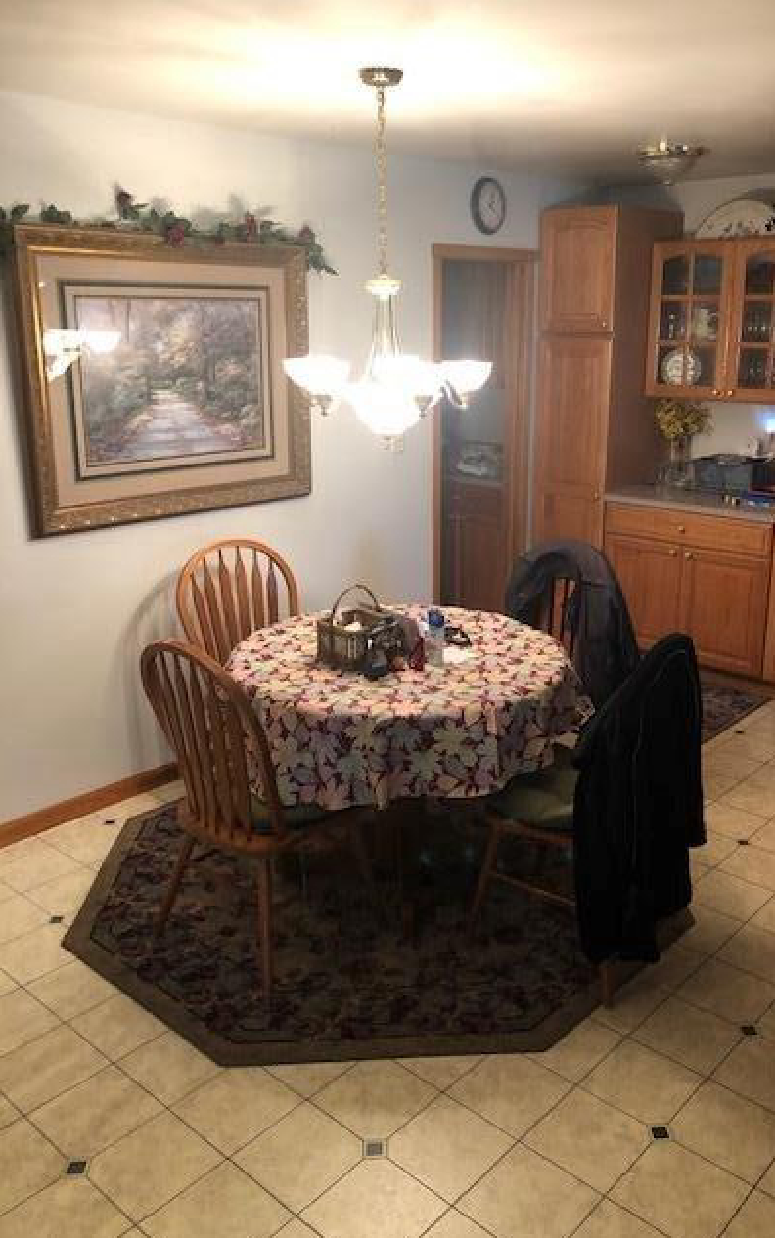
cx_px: 466
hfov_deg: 41.7
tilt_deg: -15.2
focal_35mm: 30
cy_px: 624
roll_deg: +1.0
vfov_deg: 62.9
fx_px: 1013
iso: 80
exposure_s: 1/15
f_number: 1.8
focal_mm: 3.99
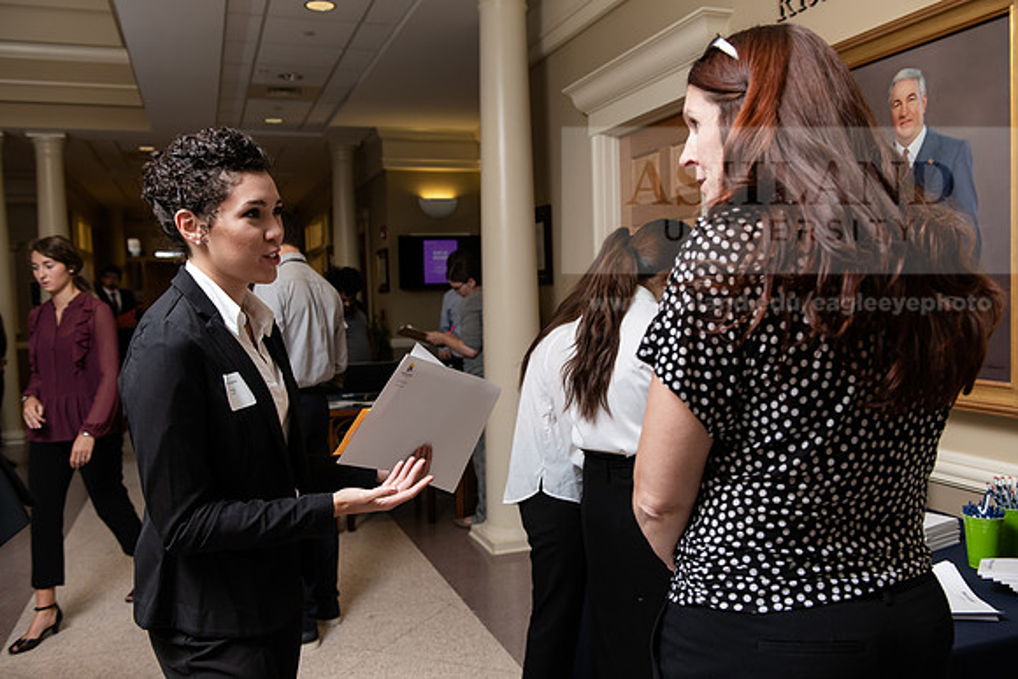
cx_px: 509
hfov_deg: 58.7
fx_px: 905
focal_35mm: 32
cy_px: 340
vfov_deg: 41.1
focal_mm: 32
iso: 500
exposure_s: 1/160
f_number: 4.5
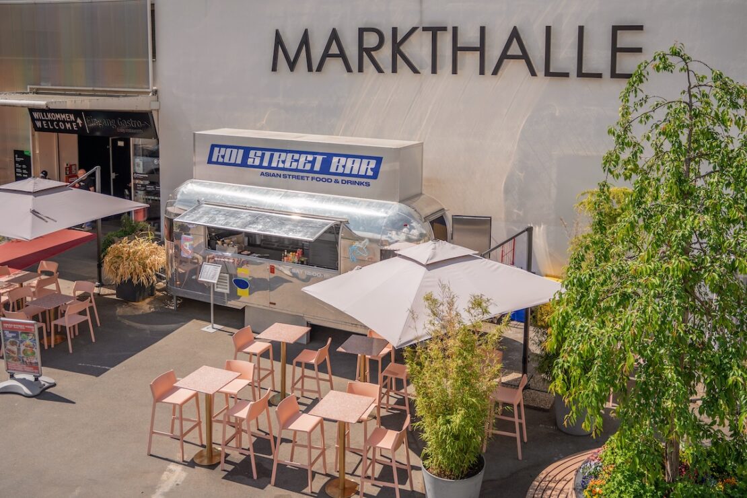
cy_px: 249
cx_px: 374
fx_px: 649
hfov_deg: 59.8
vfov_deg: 42.0
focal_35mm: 31
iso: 100
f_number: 2.8
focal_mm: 31.3
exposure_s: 1/3200
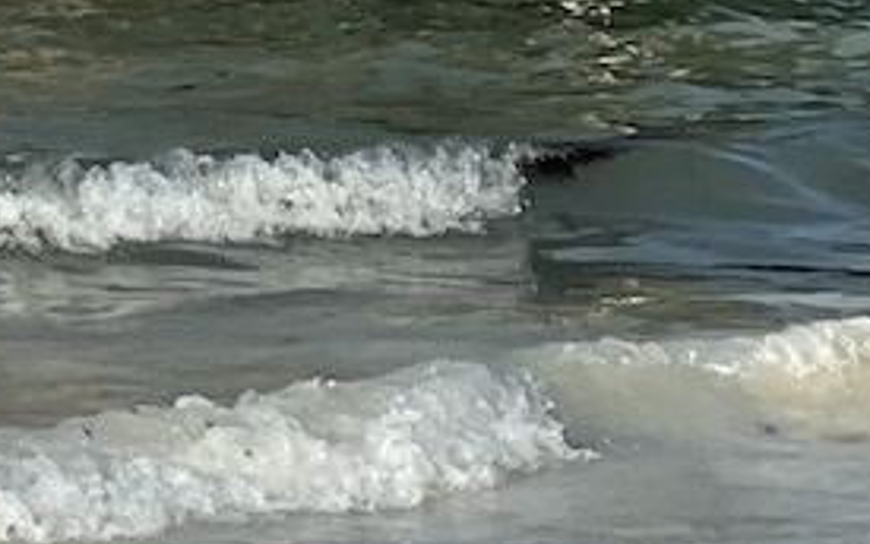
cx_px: -76
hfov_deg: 5.5
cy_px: -799
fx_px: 9035
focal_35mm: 381
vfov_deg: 3.4
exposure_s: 1/1916
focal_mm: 6
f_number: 2
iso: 32
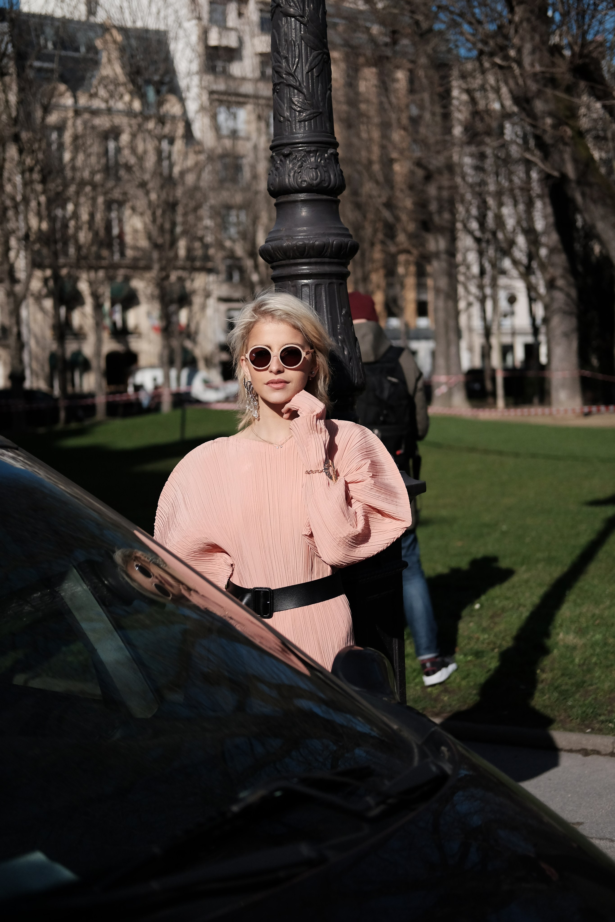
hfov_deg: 25.5
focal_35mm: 53
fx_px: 1358
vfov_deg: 37.5
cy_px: 461
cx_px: 308
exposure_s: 1/32000
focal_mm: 35
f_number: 2
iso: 800
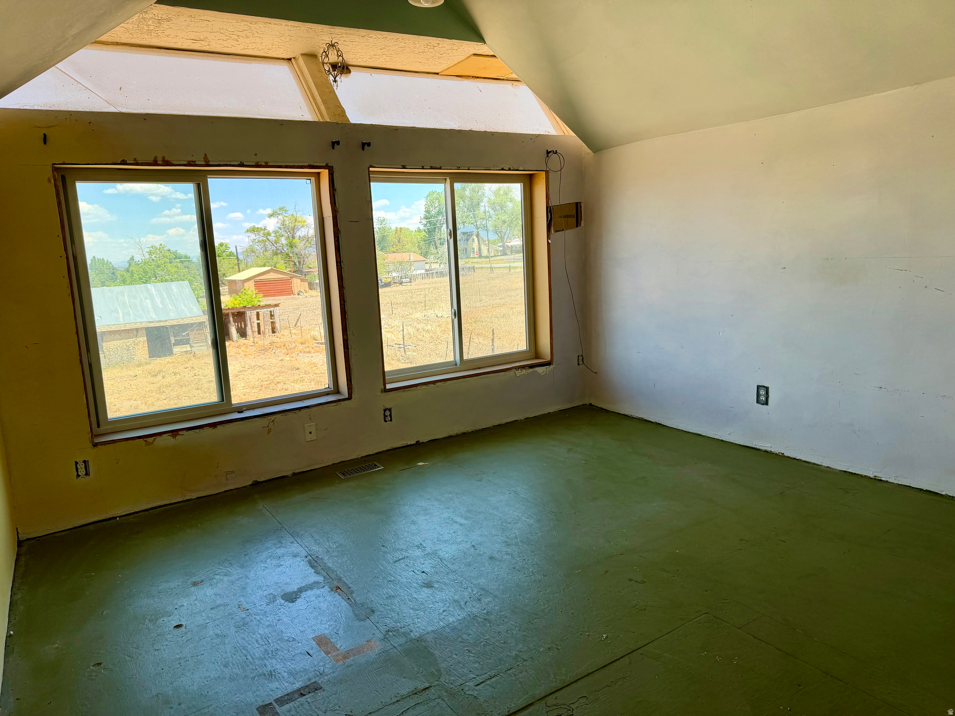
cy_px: 358
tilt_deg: -7.8
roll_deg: +3.2
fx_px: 662
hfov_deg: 71.6
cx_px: 478
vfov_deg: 56.8
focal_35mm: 24
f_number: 1.78
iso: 80
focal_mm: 6.76
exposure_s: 1/551
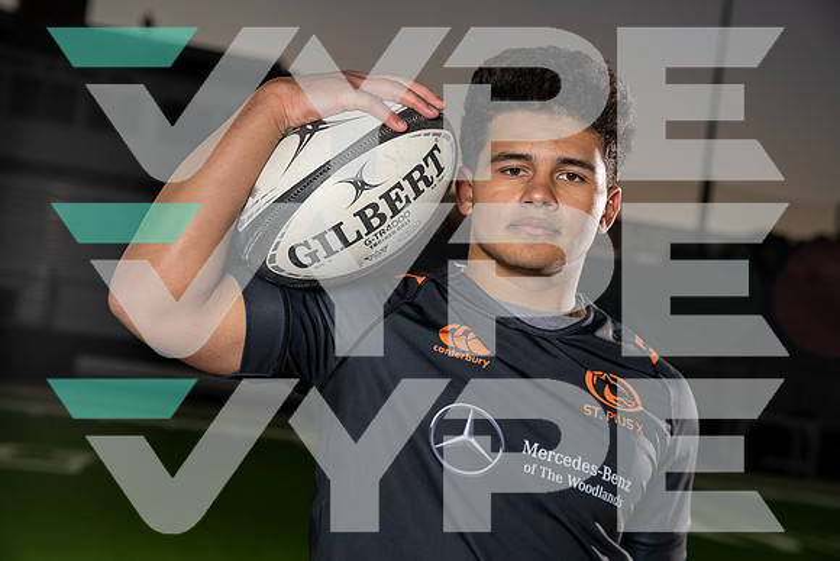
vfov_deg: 20.3
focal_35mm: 67
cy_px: 280
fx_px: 1564
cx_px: 420
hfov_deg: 30.1
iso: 160
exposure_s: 1/250
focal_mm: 67
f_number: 4.5
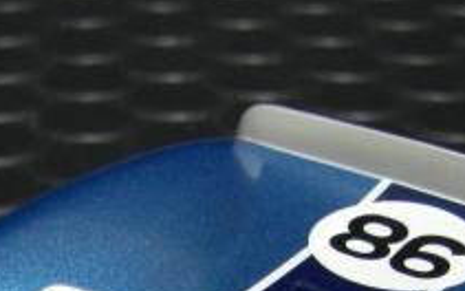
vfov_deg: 10.3
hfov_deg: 17.0
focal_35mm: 122
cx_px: 93
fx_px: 1546
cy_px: 481
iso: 200
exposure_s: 1/30
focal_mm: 6.3
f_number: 3.4
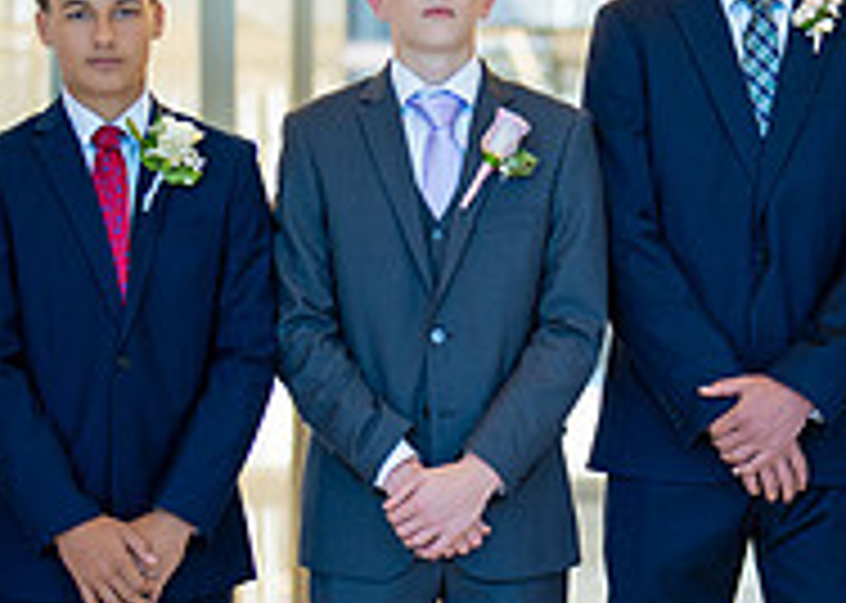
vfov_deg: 7.8
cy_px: 437
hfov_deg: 10.9
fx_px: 4418
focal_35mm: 184
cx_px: 766
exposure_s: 1/640
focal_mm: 50
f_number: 1.2
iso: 320
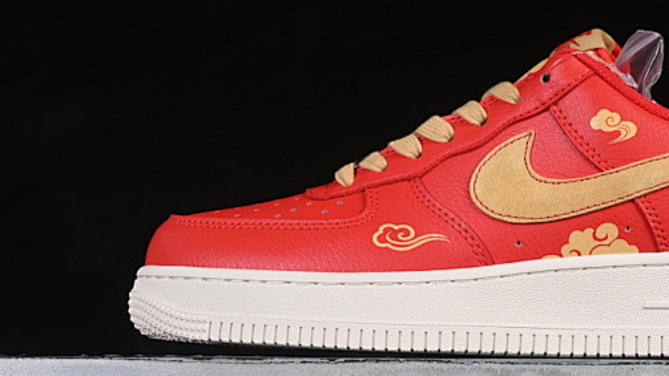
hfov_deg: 17.1
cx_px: 501
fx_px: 2218
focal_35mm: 125
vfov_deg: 9.7
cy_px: 136
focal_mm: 50
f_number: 8
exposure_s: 1/80
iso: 160
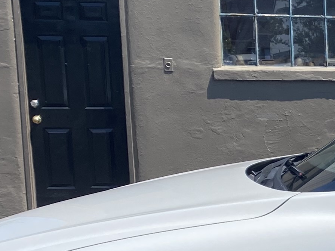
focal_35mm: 117
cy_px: 255
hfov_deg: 14.6
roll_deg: -1.1
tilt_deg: -8.7
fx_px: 1132
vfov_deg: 12.5
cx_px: 613
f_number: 1.8
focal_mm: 4.25
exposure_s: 1/2755
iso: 32
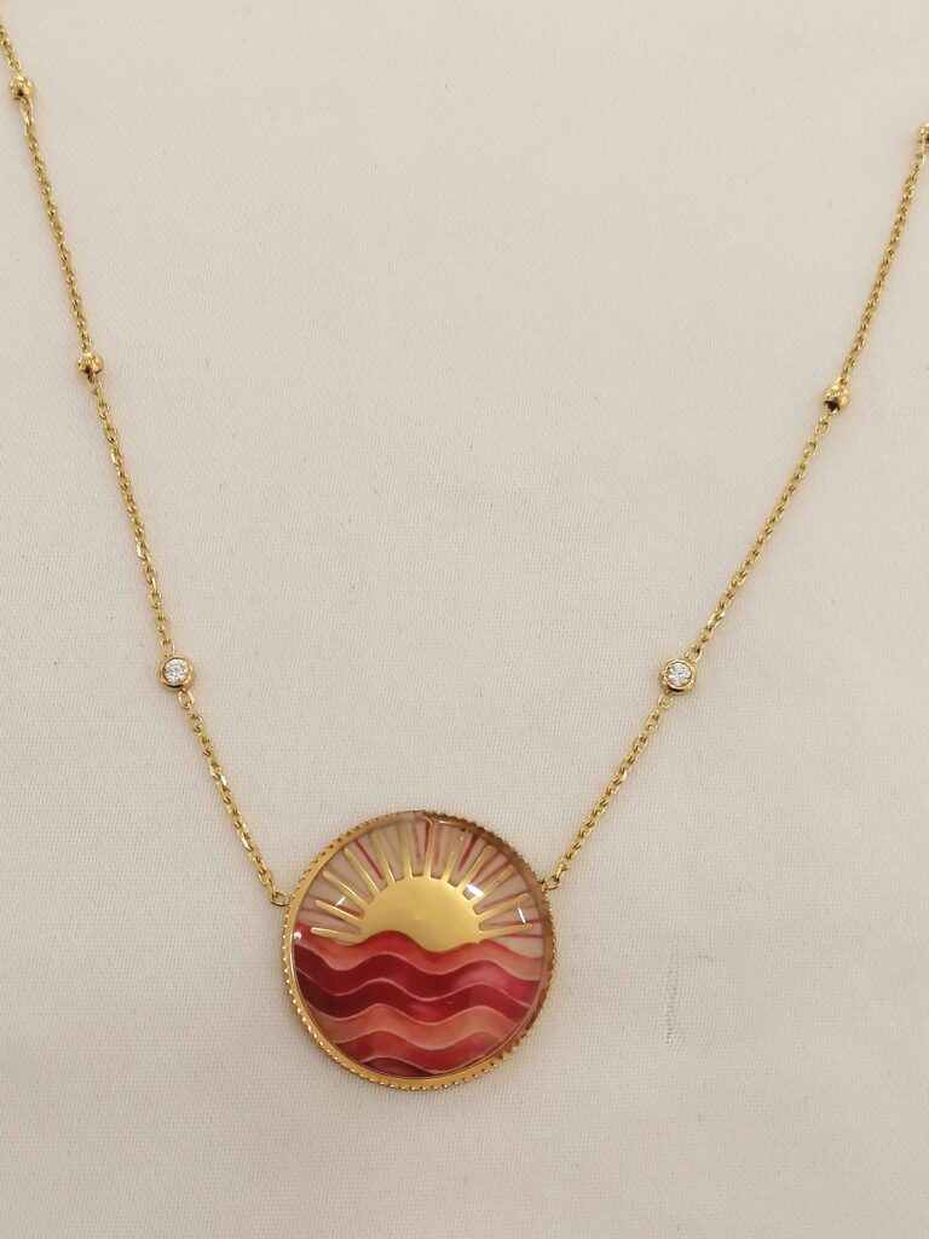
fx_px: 1825
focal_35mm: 51
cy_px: 620
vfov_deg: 37.5
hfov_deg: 28.6
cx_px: 464
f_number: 1.8
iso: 100
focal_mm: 4.75
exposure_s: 1/50
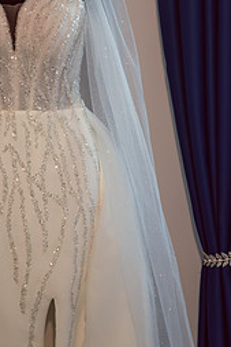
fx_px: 1195
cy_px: 111
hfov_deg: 11.0
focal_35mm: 124
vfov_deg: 16.5
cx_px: 57
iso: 500
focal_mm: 70
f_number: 2.8
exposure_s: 1/160
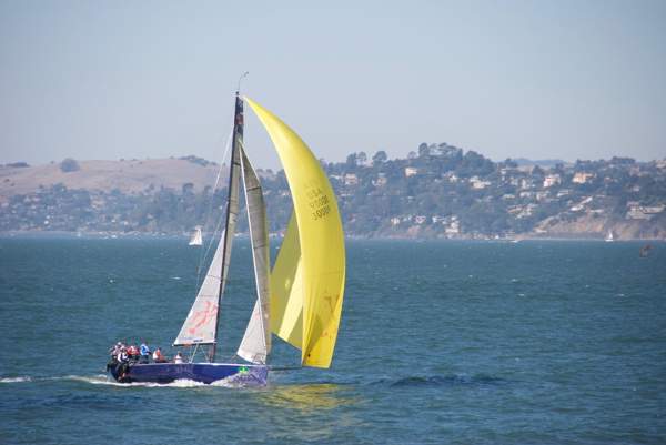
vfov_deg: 5.4
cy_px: 222
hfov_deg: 8.1
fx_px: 4721
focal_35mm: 255
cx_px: 333
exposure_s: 1/1000
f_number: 5.6
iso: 320
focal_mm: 170
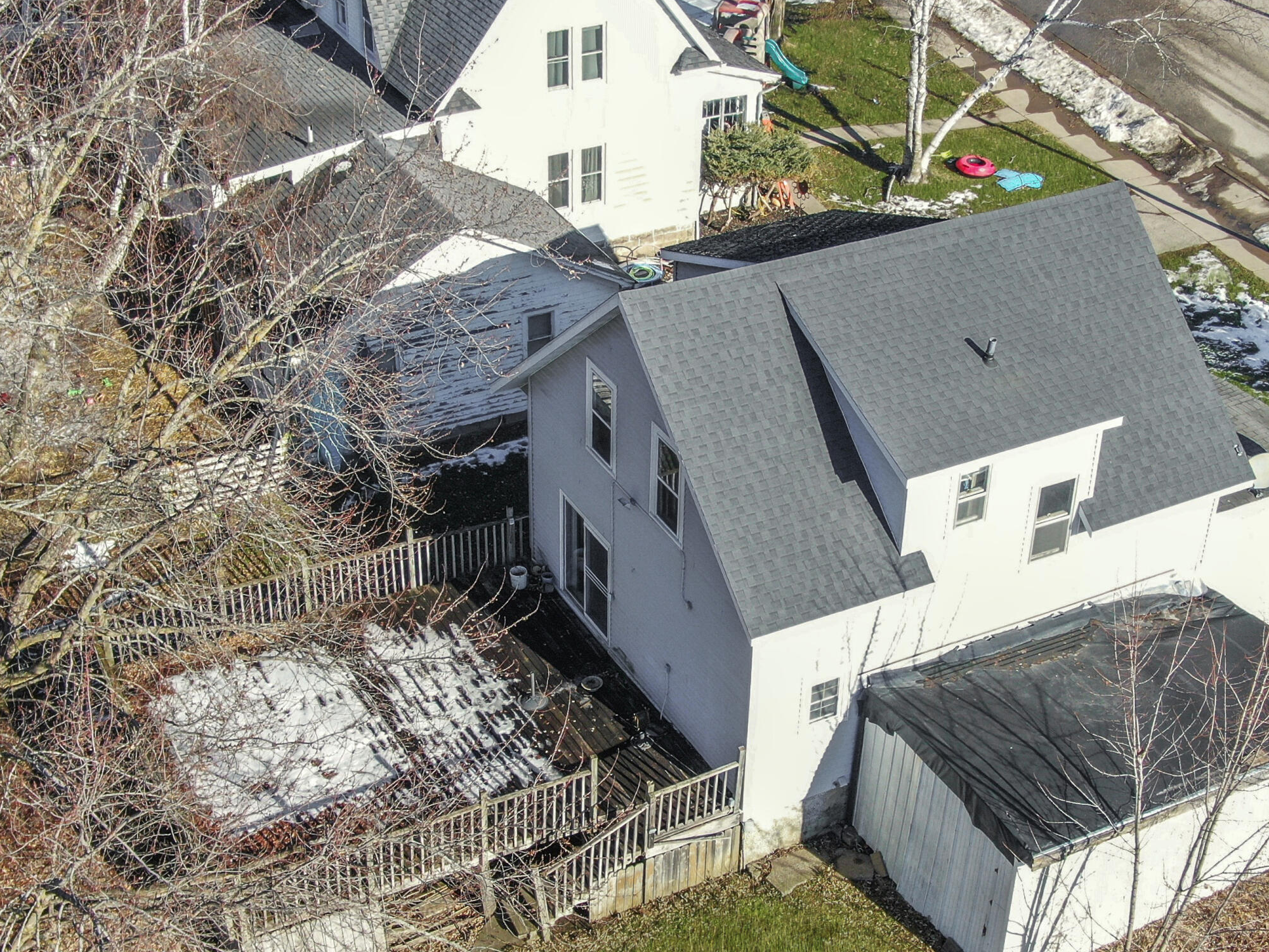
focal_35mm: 54
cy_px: 534
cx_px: 681
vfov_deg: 27.0
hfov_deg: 35.5
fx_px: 1980
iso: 100
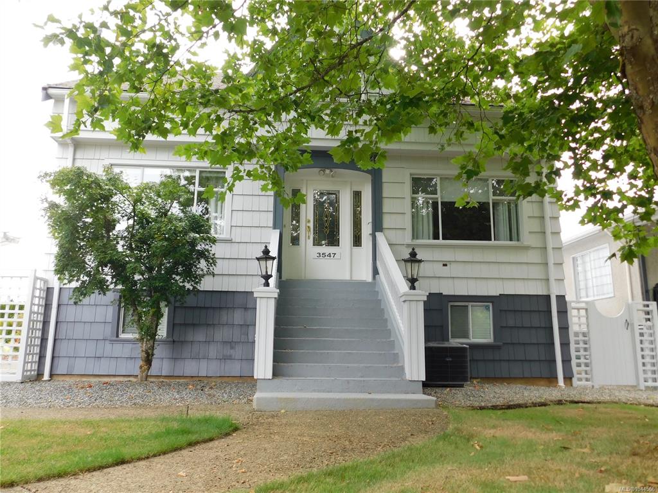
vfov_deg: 49.7
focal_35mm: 28
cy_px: 246
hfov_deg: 63.4
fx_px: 532
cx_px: 329
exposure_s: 1/125
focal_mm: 4.9
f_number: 3.2
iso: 125
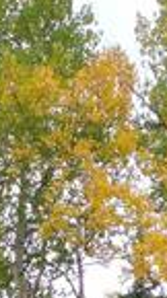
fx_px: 1464
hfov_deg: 6.5
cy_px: 575
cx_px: -14
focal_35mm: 185
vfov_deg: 10.8
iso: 110
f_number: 1.7
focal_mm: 6.72
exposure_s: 1/1250
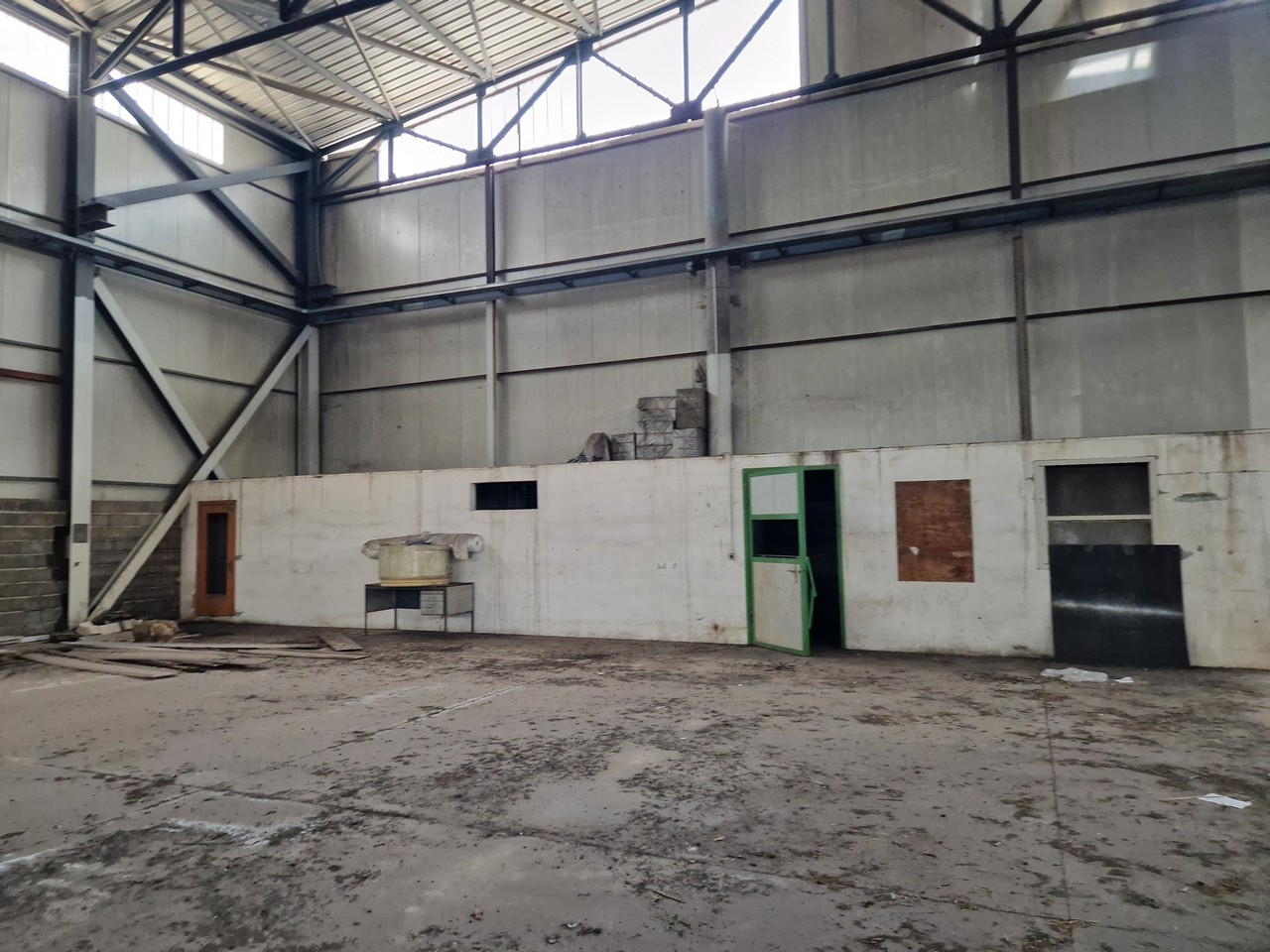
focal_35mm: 23
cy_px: 476
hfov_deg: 73.9
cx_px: 635
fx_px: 844
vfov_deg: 58.9
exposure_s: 1/100
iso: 200
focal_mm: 5.4
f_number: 1.8
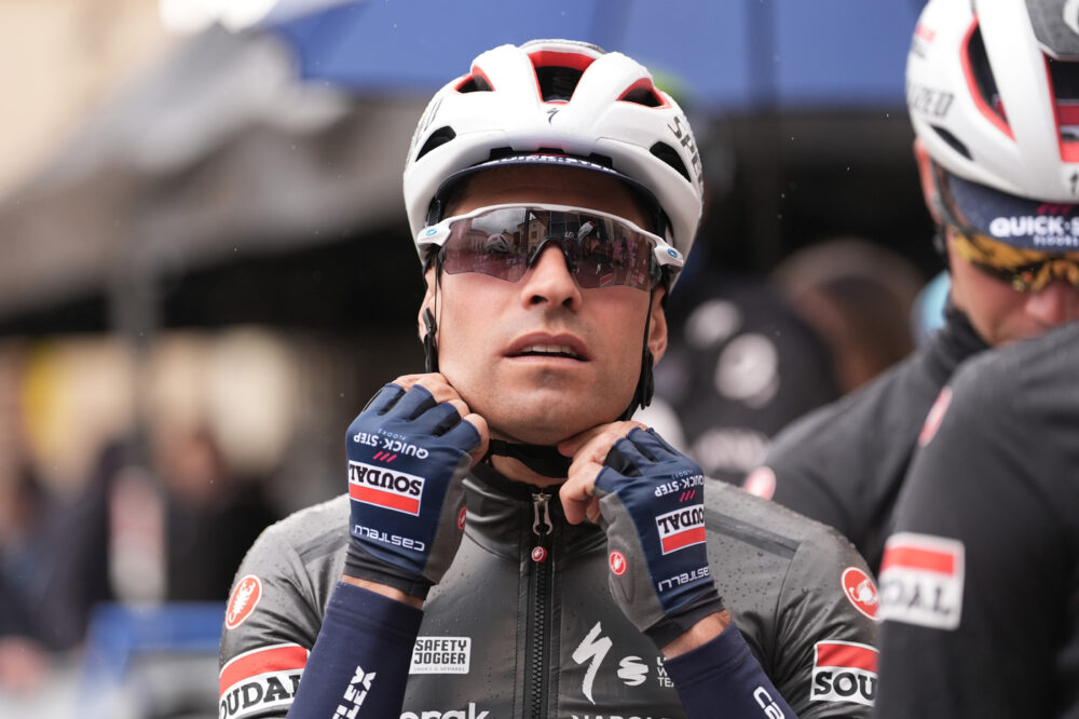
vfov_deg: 9.5
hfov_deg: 14.3
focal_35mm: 144
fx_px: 4314
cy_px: 360
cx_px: 540
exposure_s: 1/2000
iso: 640
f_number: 2.8
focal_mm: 144
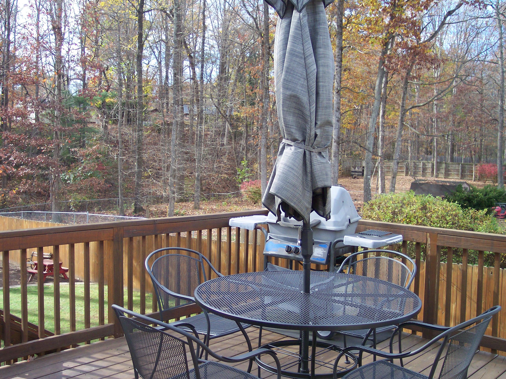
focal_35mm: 38
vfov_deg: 37.7
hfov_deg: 49.0
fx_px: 555
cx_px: 253
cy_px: 190
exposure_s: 1/350
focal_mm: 8
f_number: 2.8
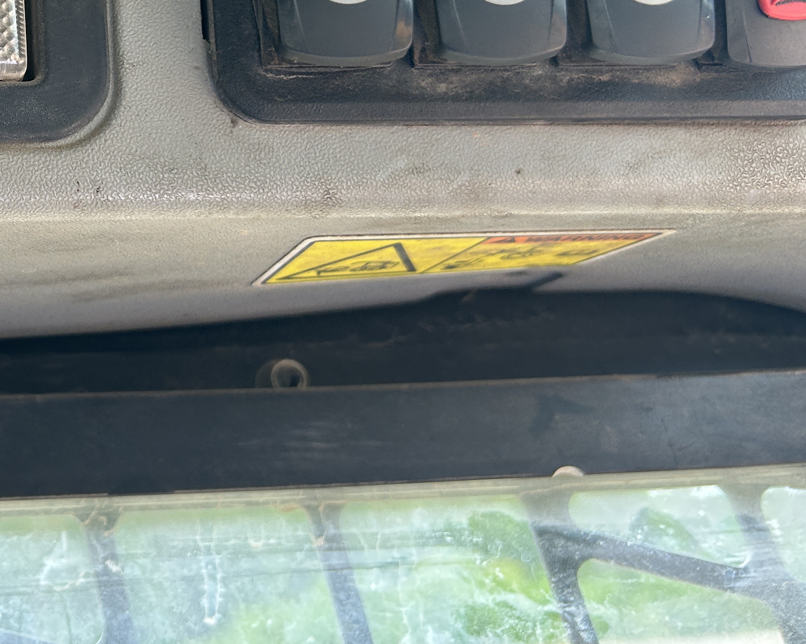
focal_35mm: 50
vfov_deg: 29.4
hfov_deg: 34.4
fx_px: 1193
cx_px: 23
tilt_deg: +23.7
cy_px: 114
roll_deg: +2.2
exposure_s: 1/136
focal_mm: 5.7
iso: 64
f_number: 1.5
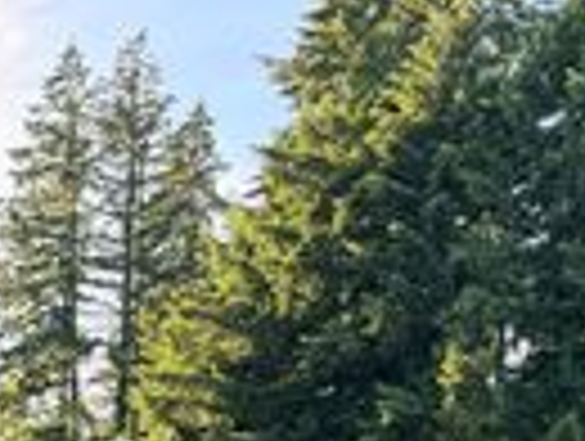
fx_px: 1558
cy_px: 794
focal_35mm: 92
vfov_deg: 14.2
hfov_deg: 16.8
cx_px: -526
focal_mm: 6.76
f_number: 1.78
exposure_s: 1/535
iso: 100
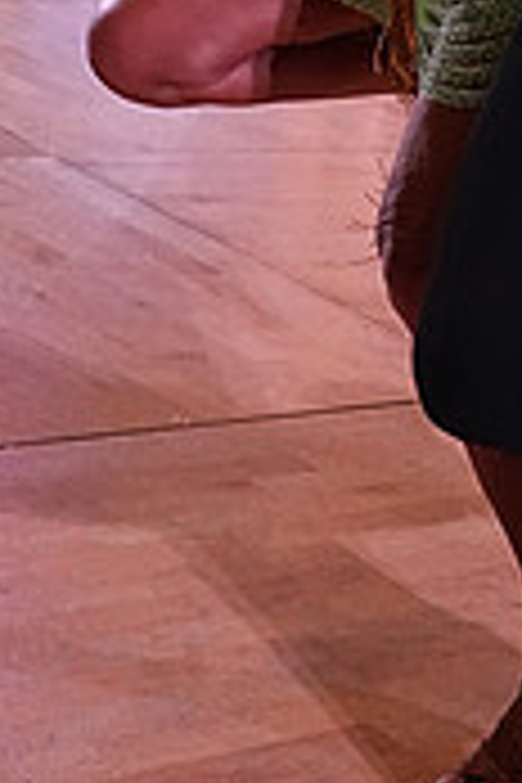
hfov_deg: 10.9
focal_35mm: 120
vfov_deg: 16.3
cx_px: 835
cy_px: -194
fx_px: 2610
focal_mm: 24
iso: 3200
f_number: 5.6
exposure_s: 1/400
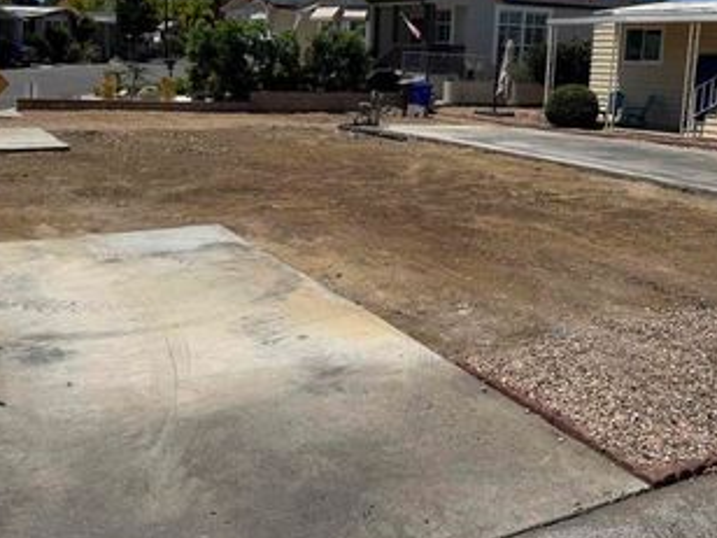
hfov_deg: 47.8
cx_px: 389
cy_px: 178
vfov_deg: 36.4
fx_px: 808
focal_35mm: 39
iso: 80
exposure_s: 1/7937
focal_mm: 6.76
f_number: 1.78
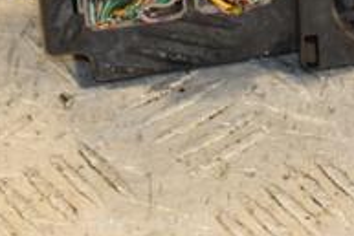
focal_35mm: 397
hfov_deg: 5.2
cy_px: -128
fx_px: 3902
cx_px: 352
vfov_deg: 3.5
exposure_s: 1/160
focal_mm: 85
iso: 800
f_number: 5.6
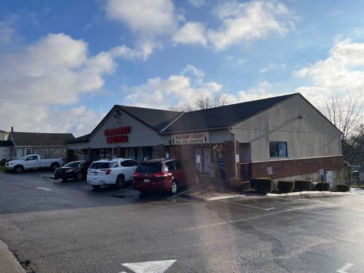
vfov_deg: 53.1
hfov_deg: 67.3
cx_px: 182
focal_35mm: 26
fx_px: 273
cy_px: 136
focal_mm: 4.2
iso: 32
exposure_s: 1/4831
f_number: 1.6
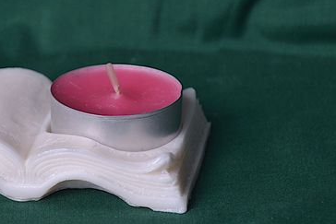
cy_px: 122
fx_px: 1998
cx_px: 62
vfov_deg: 6.4
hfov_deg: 9.6
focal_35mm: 214
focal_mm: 80
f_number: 5.3
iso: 100
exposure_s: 1/40
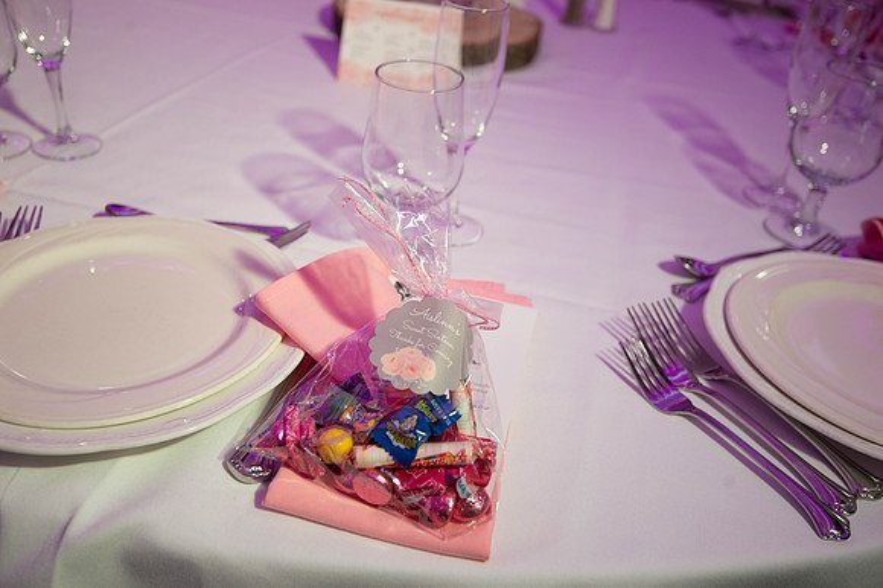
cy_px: 294
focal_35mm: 35
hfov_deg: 54.5
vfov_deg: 37.8
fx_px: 858
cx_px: 442
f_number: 4
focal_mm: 35
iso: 320
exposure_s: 1/100
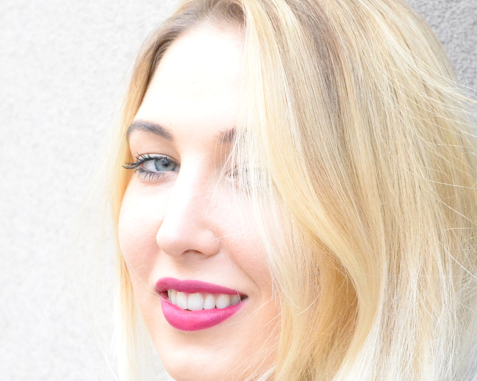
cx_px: 292
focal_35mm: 130
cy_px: 229
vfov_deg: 11.9
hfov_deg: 14.8
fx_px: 1832
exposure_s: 1/400
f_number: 5.6
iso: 3200
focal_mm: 55
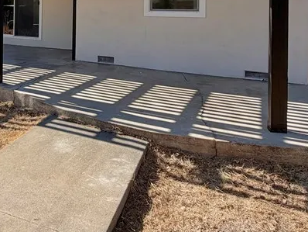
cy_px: 10
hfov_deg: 48.5
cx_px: 63
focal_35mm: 36
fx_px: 321
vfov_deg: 36.4
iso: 25
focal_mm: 2.22
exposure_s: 1/770
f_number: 2.2
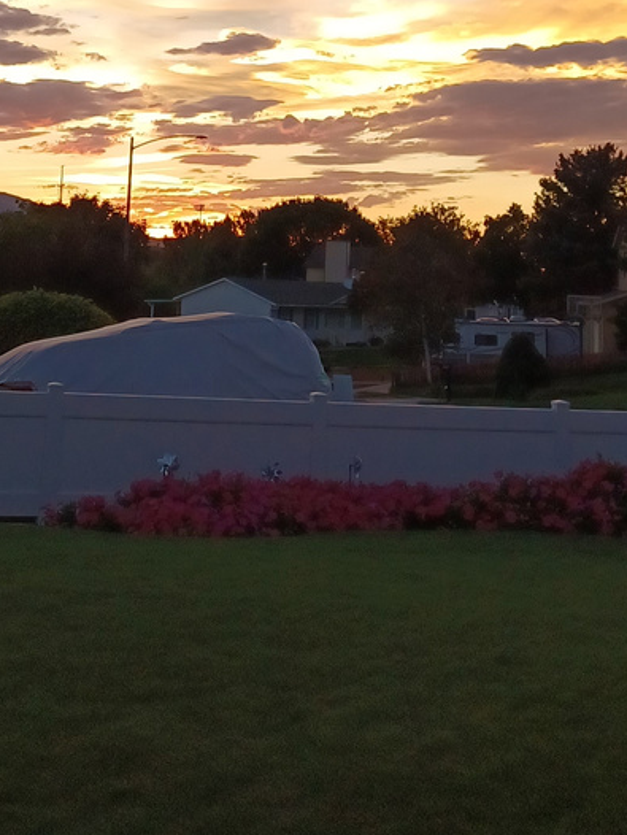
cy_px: -65
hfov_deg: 20.2
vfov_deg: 24.9
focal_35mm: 73
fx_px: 1762
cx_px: 273
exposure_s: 1/100
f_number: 1.8
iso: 64
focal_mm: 4.6
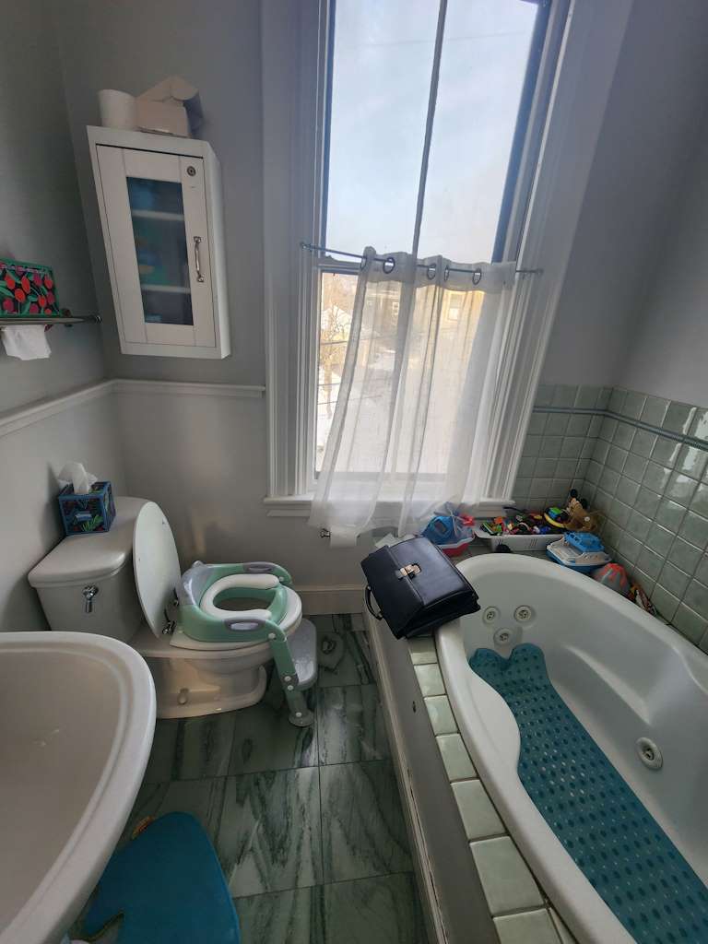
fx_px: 355
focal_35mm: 13
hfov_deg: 89.9
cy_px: 472
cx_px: 354
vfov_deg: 106.2
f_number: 2.2
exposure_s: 1/60
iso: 64
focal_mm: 2.2
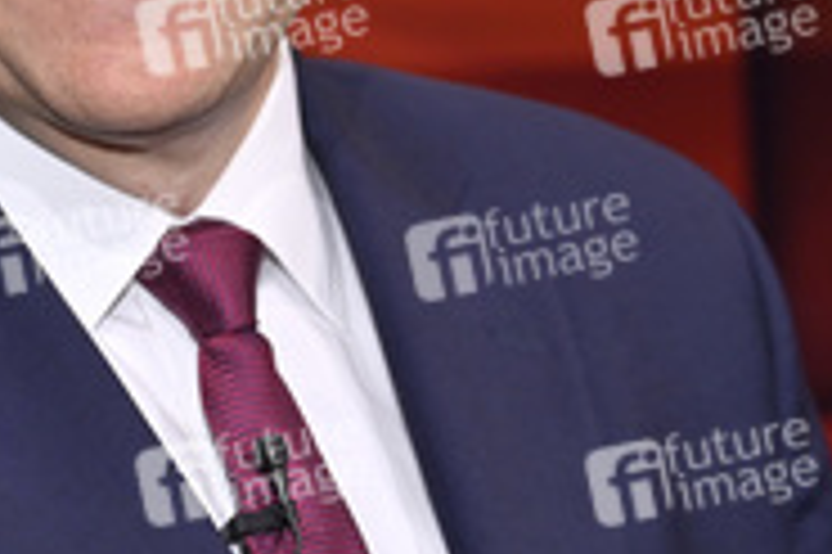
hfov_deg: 21.1
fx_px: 2194
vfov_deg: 14.0
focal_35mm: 95
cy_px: -90
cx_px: 133
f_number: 2.8
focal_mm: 39
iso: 500
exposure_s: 1/200
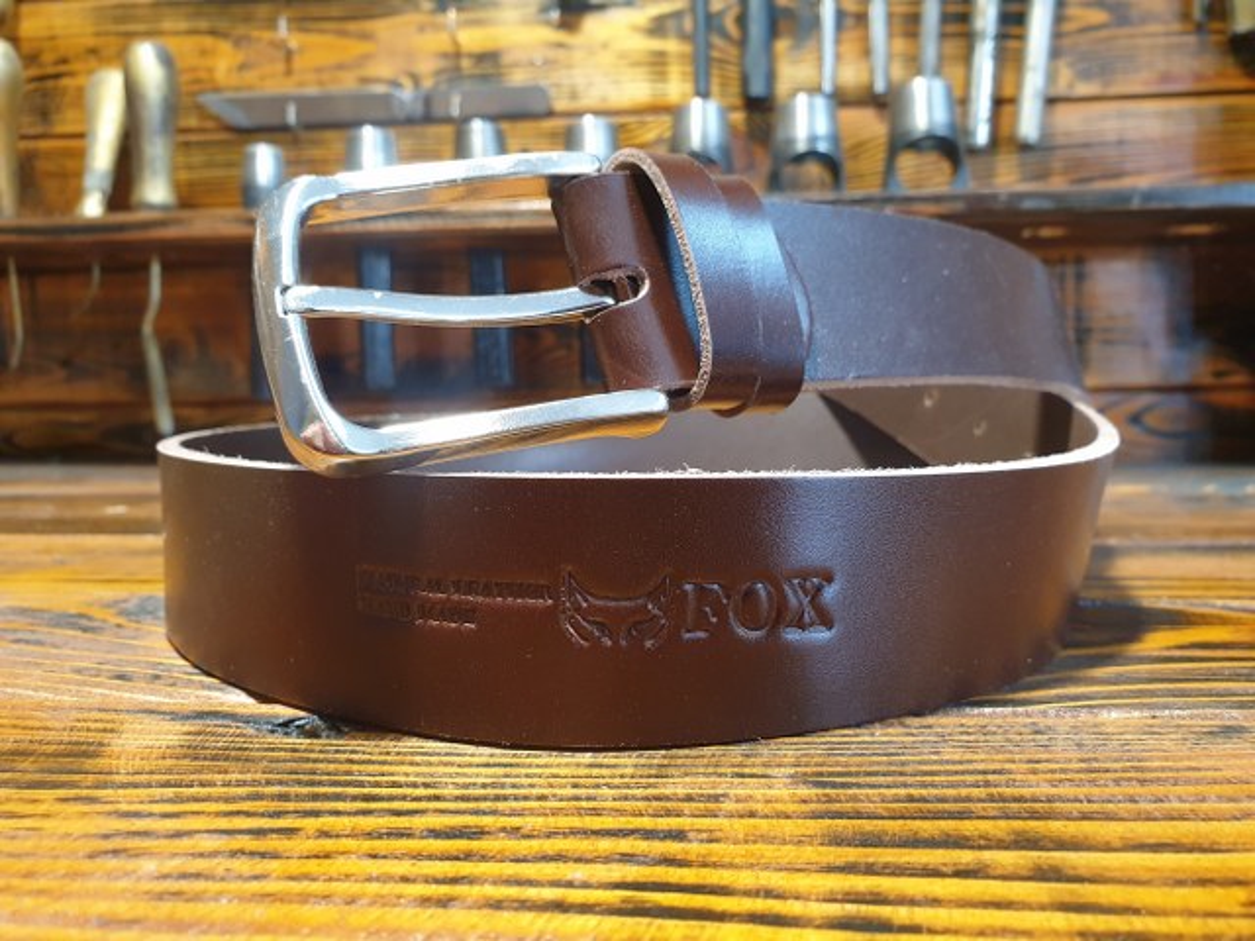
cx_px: 628
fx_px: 943
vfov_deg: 53.1
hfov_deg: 67.3
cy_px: 470
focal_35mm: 26
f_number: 2.4
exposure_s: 1/50
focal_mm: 4.3
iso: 400
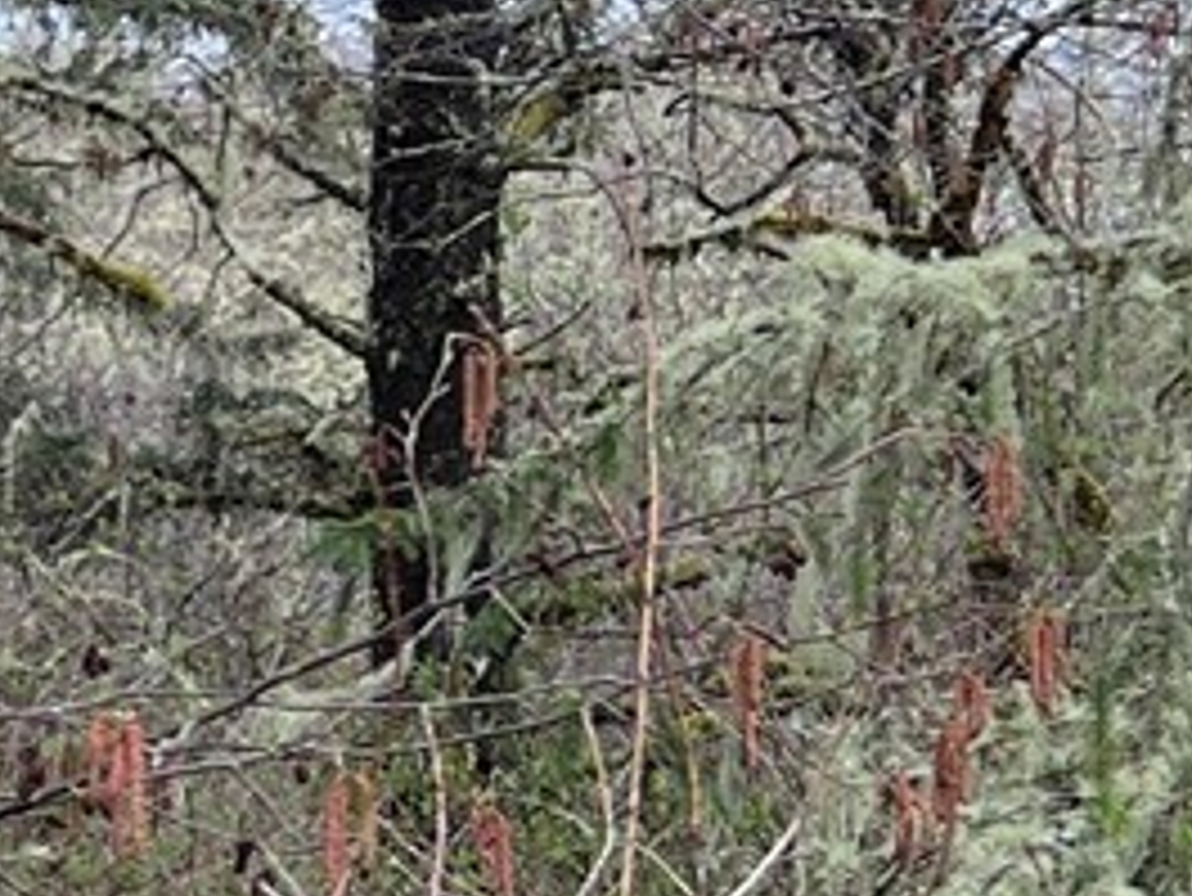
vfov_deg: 9.5
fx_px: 5409
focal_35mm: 157
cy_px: 590
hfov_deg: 11.8
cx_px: -801
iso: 40
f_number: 1.5
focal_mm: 5.7
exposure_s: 1/189
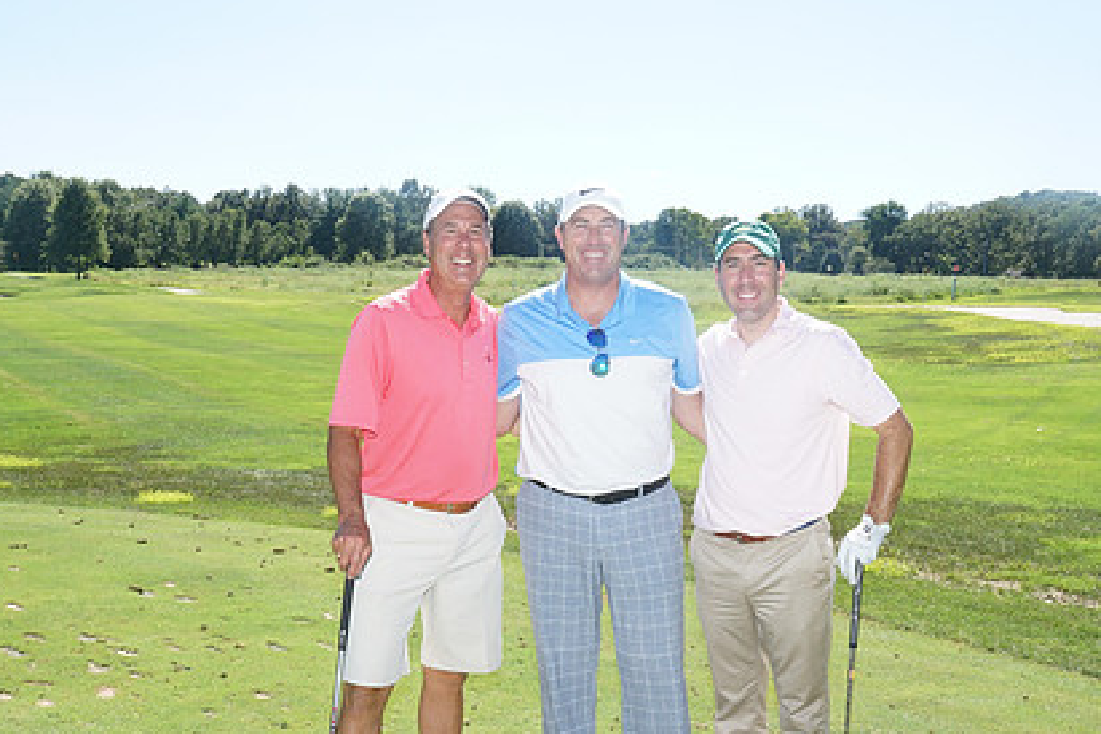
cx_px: 592
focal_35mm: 48
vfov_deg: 27.9
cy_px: 492
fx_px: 1468
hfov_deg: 41.1
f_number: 18
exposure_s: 1/200
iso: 800
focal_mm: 34
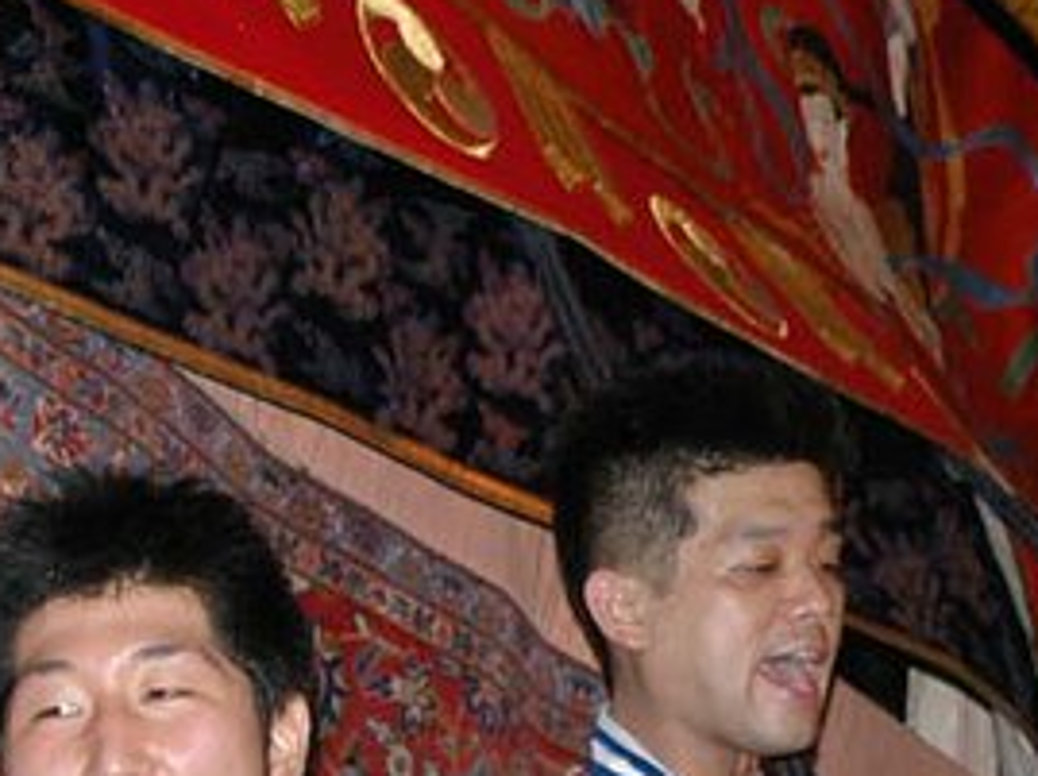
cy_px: 585
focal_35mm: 187
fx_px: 5600
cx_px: 1034
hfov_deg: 10.5
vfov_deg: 7.9
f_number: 5.6
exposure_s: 1/45
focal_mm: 34
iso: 800
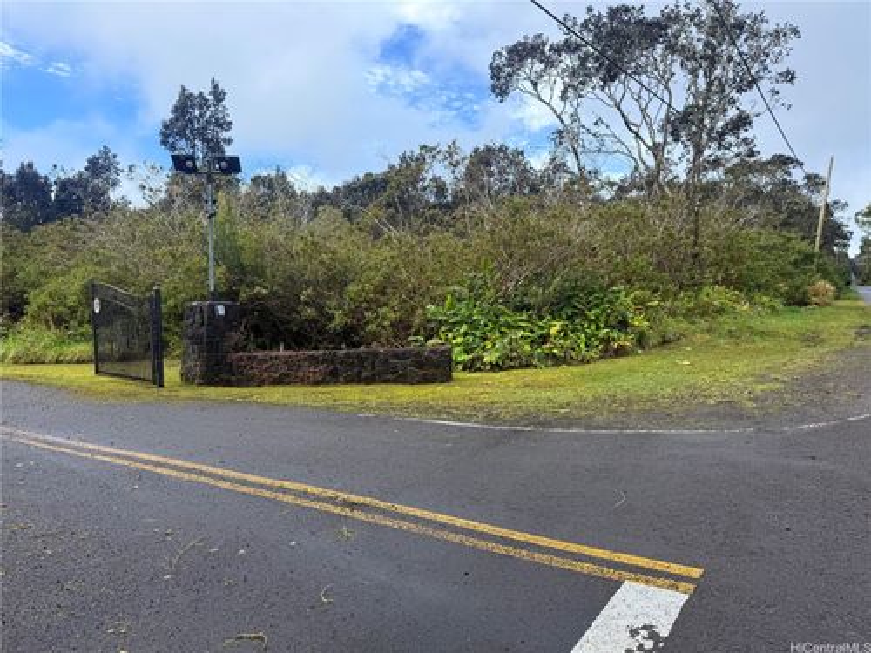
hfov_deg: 71.6
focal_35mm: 24
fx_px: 604
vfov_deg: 56.8
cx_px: 436
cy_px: 326
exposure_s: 1/1812
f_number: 1.78
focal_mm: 6.76
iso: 80
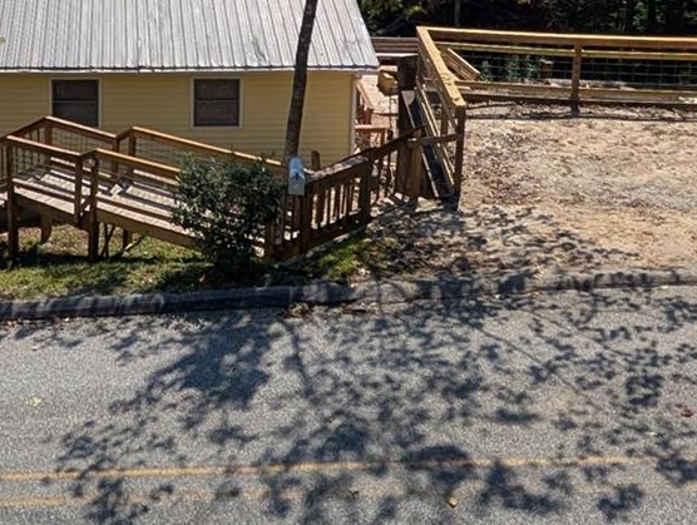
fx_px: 887
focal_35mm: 44
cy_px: -108
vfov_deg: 28.6
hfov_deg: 40.7
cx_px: 120
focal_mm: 2.02
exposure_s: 1/4505
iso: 52
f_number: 1.7
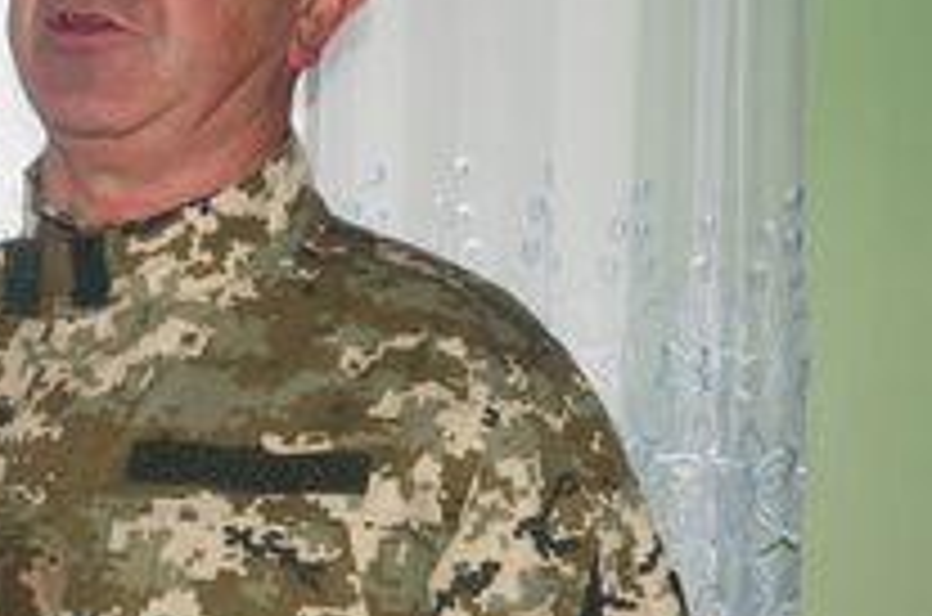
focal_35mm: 122
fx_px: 3151
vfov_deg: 11.1
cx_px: -153
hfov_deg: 16.2
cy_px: 650
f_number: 8
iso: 320
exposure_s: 1/60
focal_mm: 24
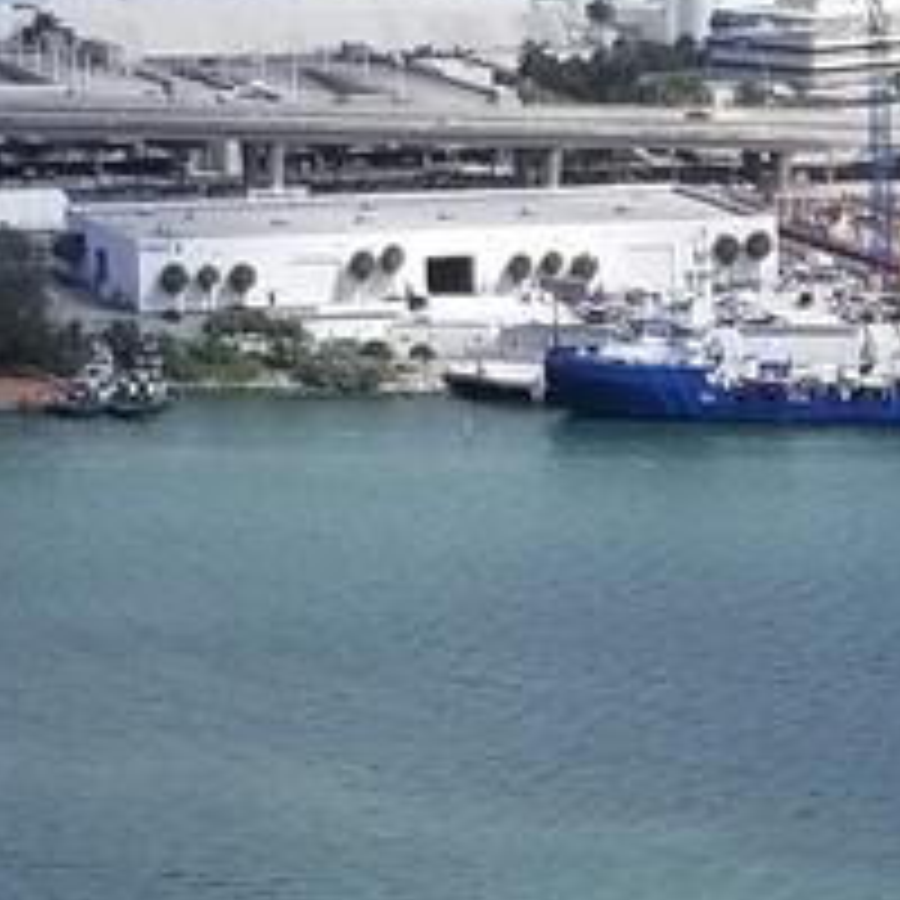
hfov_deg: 9.2
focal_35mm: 184
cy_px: 616
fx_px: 5412
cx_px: 1386
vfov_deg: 9.5
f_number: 1.7
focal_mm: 4.3
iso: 50
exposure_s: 1/3120
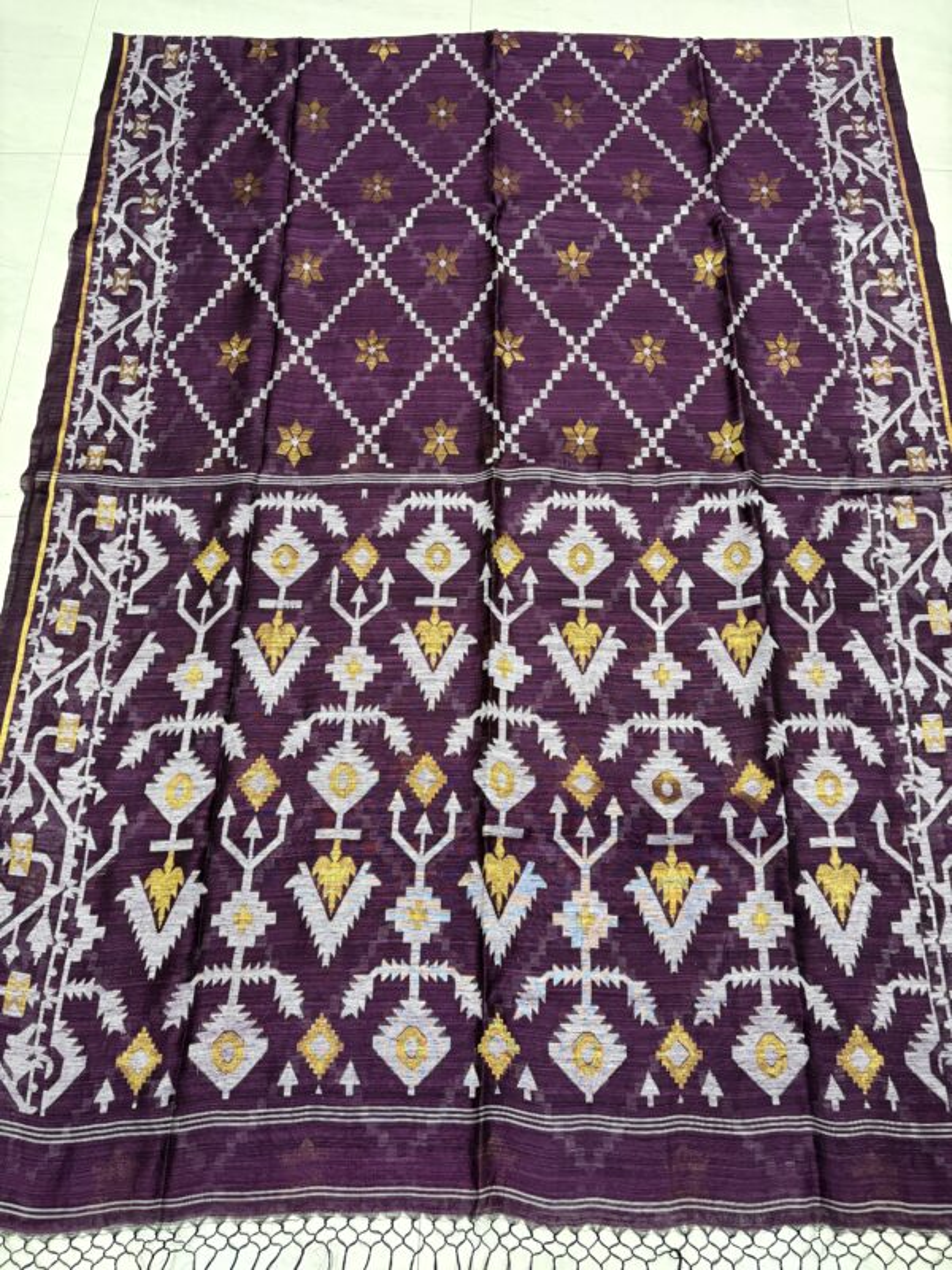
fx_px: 953
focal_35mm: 26
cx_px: 476
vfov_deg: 67.3
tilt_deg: -69.2
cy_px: 635
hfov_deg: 53.1
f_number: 1.6
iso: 320
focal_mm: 5.96
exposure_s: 1/50
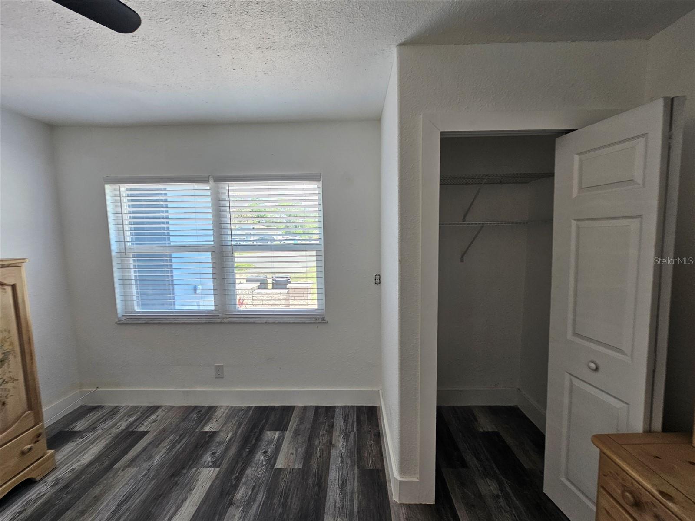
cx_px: 348
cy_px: 260
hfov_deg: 106.2
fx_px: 261
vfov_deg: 89.9
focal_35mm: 13
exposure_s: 1/60
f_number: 2.2
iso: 64
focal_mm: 2.2
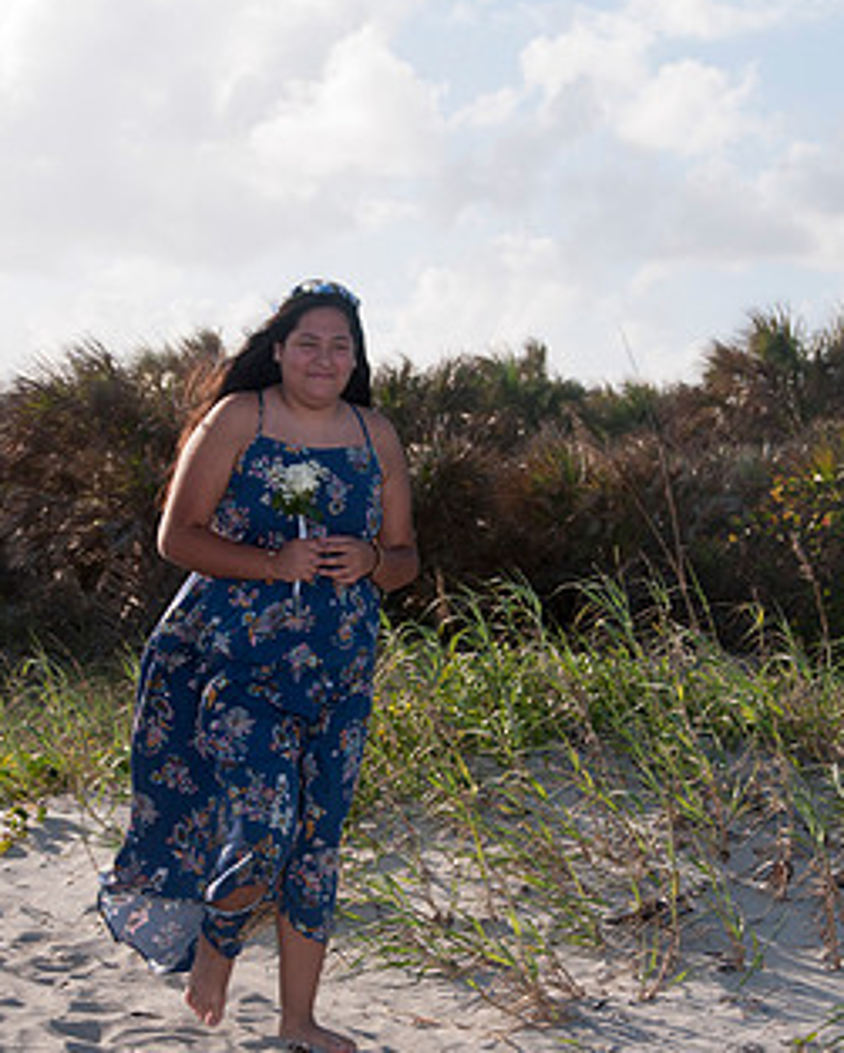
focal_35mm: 105
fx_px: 3274
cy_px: 653
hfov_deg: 14.7
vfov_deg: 18.2
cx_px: 382
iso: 100
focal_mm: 52
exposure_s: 1/250
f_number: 9
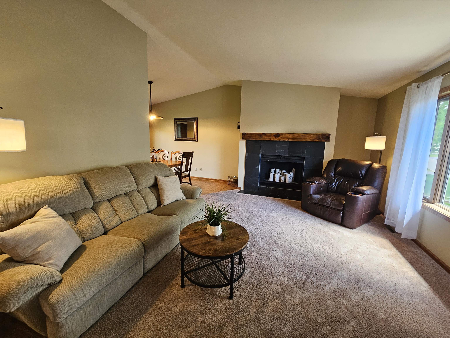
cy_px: 169
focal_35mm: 13
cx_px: 225
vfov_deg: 89.9
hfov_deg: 106.2
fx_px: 169
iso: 250
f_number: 2.2
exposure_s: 1/60
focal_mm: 2.2
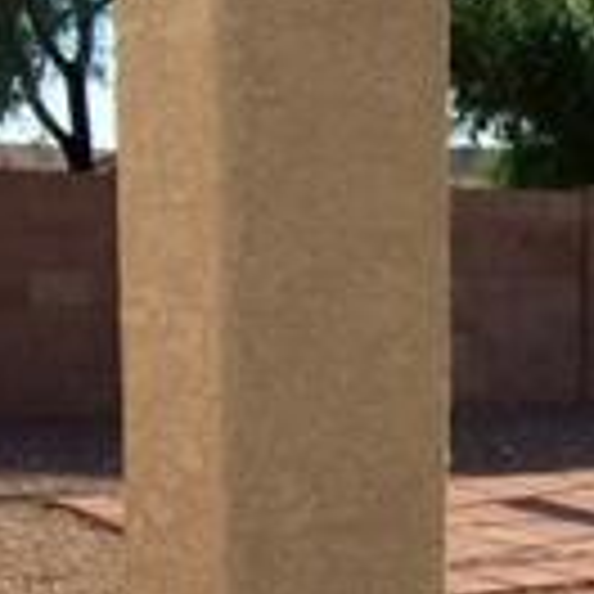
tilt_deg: -6.3
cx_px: 1030
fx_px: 2407
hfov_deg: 12.9
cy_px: 544
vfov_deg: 13.9
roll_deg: -2.8
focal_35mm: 124
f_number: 2.2
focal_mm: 4.15
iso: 32
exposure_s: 1/2326
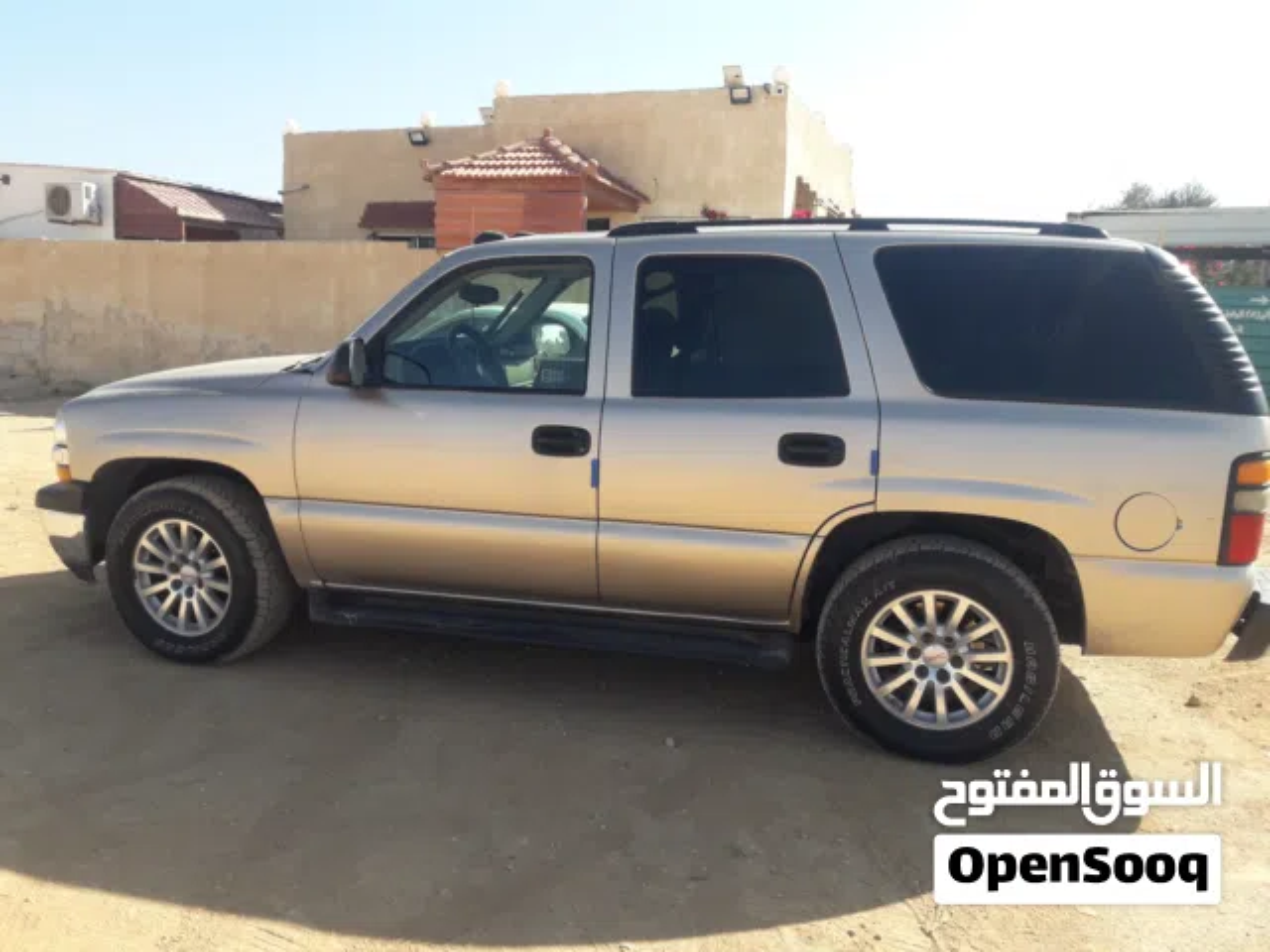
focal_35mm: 28
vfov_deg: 49.7
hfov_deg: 63.4
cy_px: 476
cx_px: 635
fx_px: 1027
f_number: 1.9
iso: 40
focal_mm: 3.7
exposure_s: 1/869
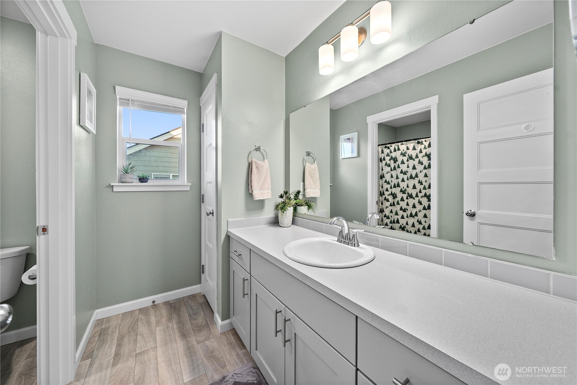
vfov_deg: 90.1
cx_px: 288
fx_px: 192
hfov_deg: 112.6
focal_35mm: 12
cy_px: 192
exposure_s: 1/15
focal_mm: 12
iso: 1000
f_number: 7.1
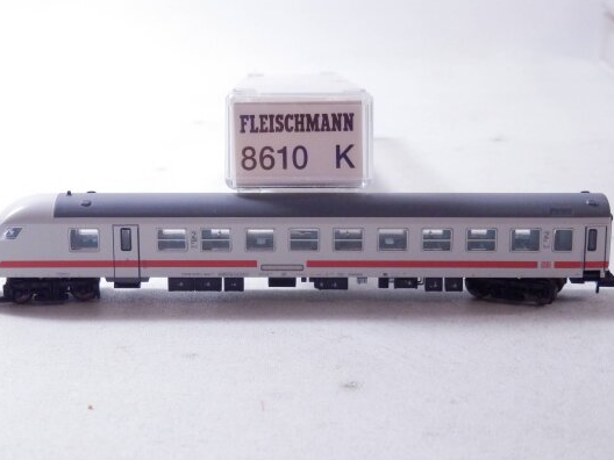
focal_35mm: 75
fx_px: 1330
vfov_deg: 19.6
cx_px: 287
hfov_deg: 26.0
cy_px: 235
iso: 800
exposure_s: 1/160
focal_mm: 11.9
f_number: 4.4
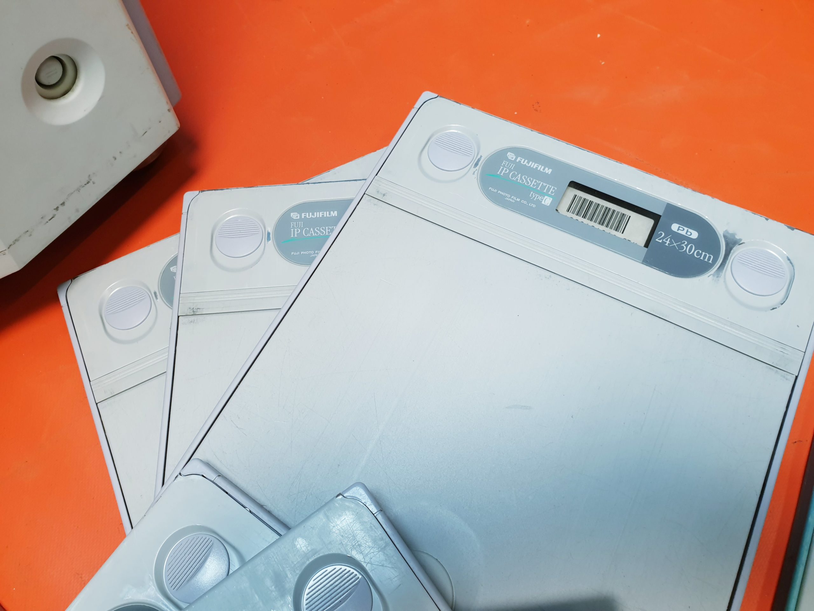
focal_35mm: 26
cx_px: 407
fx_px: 611
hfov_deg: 67.3
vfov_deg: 53.1
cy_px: 306
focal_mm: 4.3
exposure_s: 1/50
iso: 100
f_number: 2.4
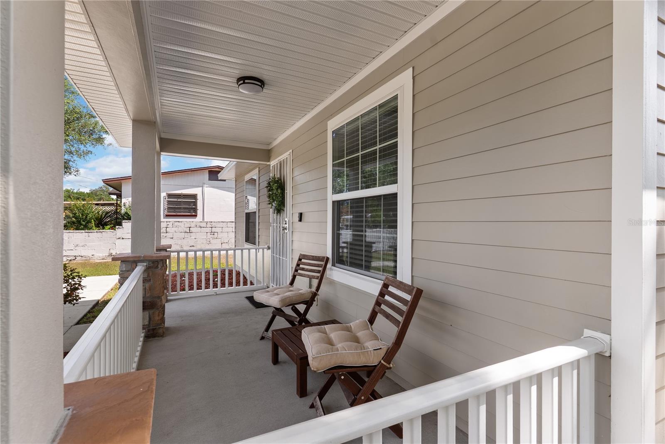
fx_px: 314
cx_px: 332
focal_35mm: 17
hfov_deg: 93.3
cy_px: 222
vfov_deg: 70.5
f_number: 8
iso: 100
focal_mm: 17
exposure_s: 1/20
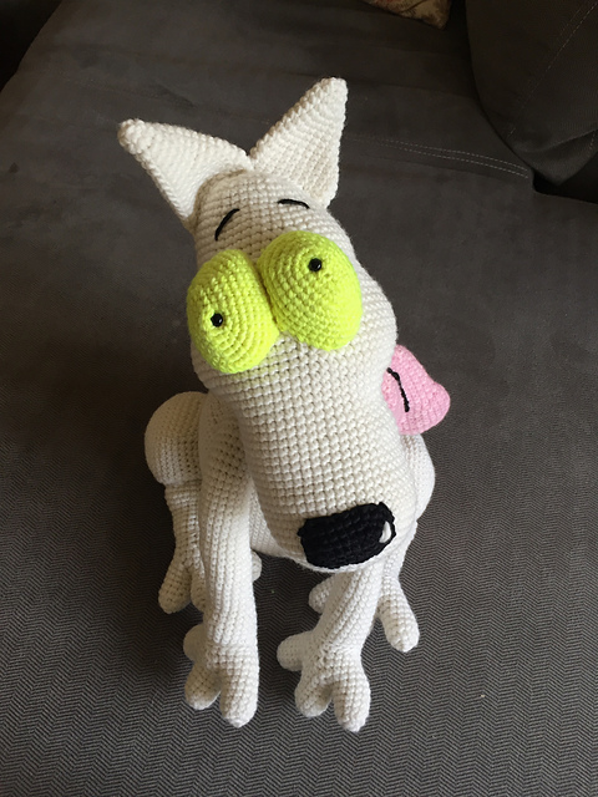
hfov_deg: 48.2
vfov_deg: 61.7
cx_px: 299
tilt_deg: -63.5
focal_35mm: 29
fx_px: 668
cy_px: 398
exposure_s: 1/40
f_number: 2.2
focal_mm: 4.15
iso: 32
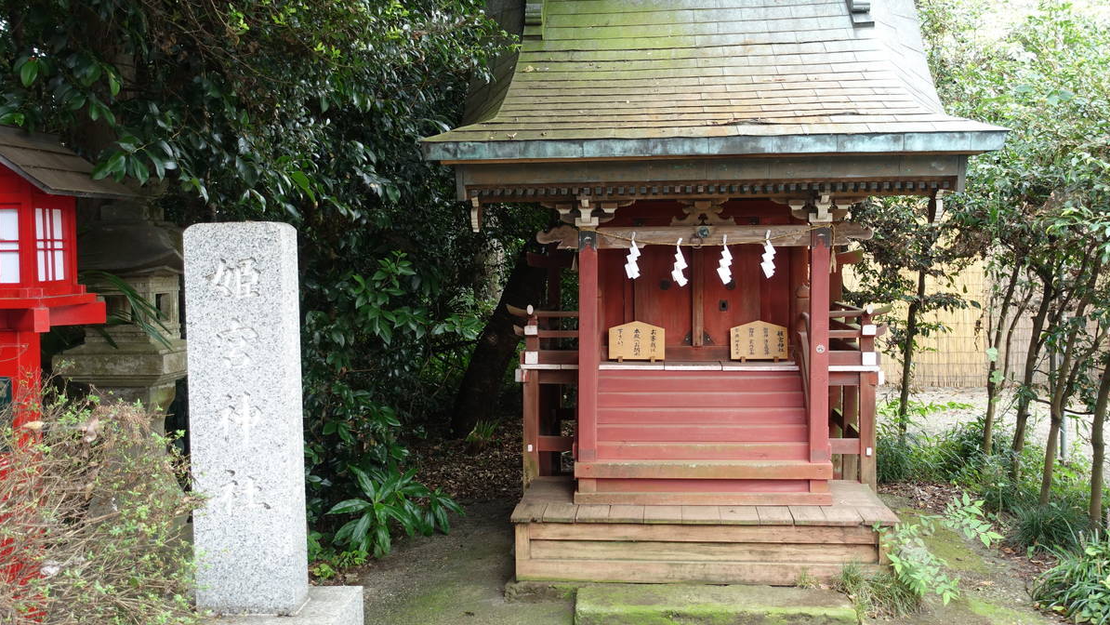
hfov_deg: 50.5
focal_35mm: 40
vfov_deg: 29.7
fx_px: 1177
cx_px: 556
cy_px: 275
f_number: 2.8
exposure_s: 1/80
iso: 125
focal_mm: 14.1
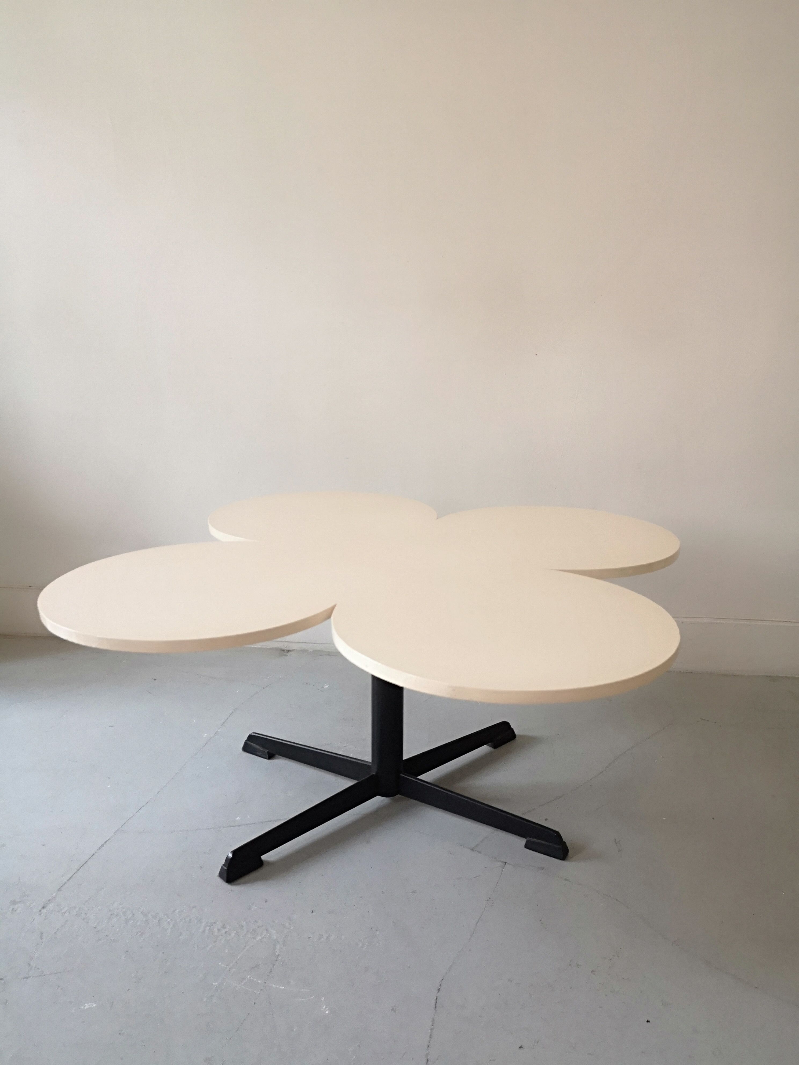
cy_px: 532
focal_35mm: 27
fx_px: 831
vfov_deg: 65.3
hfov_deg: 51.4
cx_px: 400
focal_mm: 3.95
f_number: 1.8
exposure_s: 1/25
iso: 320
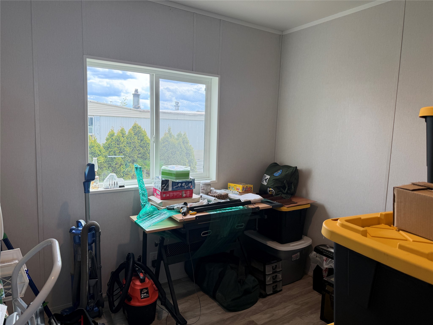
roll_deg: -1.7
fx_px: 300
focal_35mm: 24
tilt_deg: -6.0
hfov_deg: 71.6
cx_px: 216
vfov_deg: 56.8
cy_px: 162
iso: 80
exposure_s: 1/344
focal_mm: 6.76
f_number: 1.78
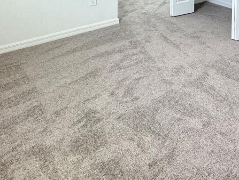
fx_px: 304
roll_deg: -1.3
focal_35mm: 44
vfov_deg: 26.4
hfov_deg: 39.7
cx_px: 216
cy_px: -71
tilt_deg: -2.5
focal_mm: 2.22
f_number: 2.2
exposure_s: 1/120
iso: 200
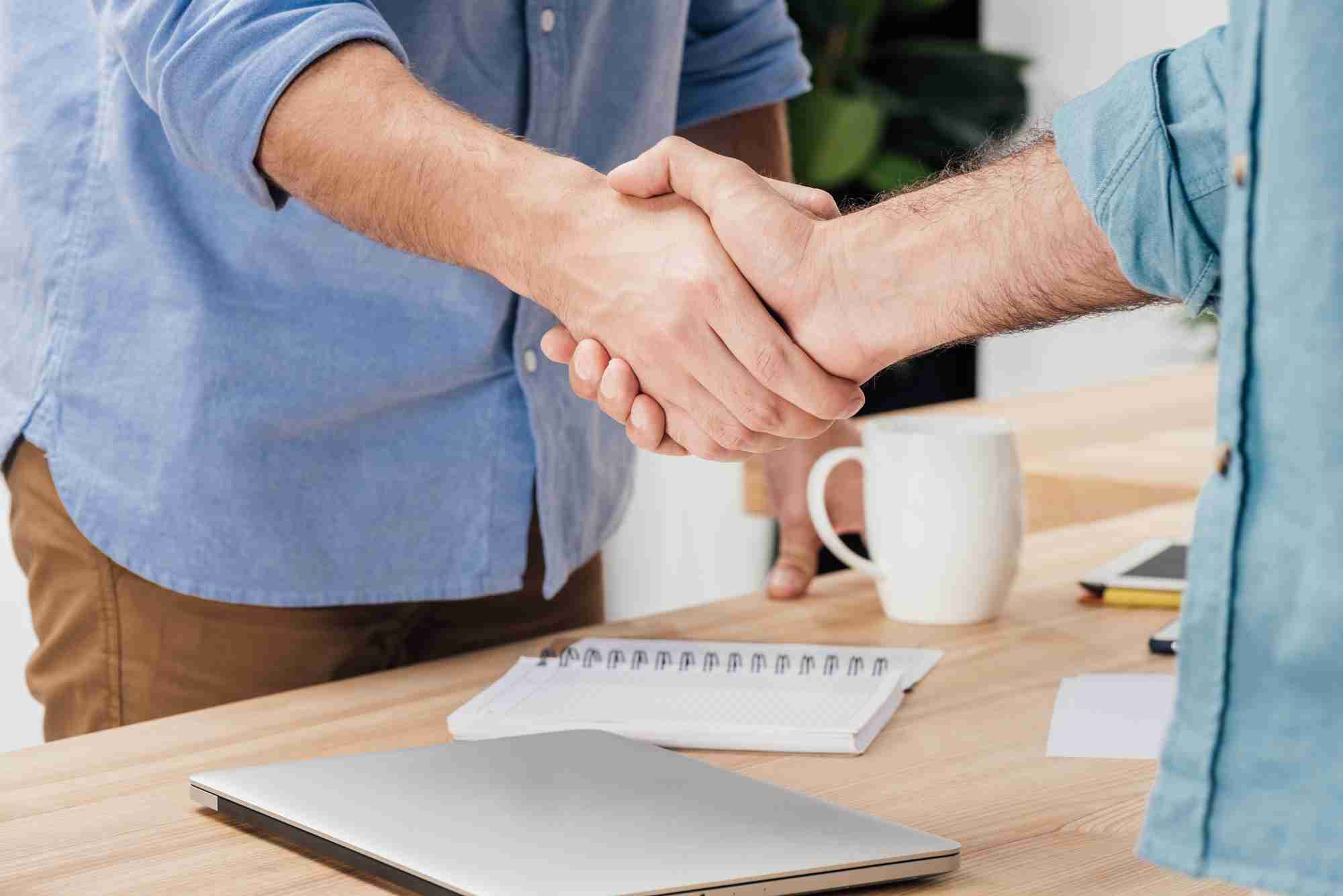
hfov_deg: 19.4
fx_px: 3918
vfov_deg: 13.1
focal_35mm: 105
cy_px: 448
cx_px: 672
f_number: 10
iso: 100
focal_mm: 105
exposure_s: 1/160
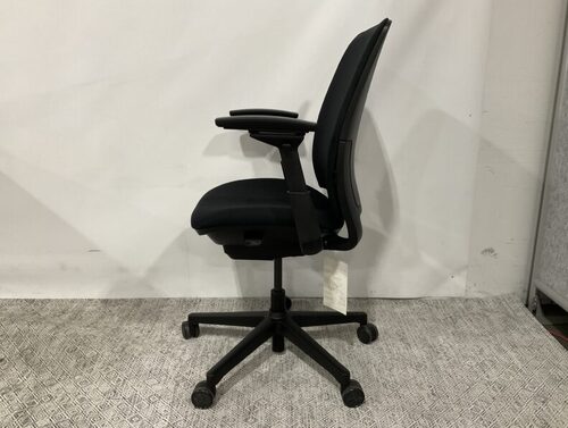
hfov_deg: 61.6
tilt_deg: -14.7
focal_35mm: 29
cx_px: 284
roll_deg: -0.2
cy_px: 214
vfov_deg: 48.4
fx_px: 477
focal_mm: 3
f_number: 1.8
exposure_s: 1/60
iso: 125
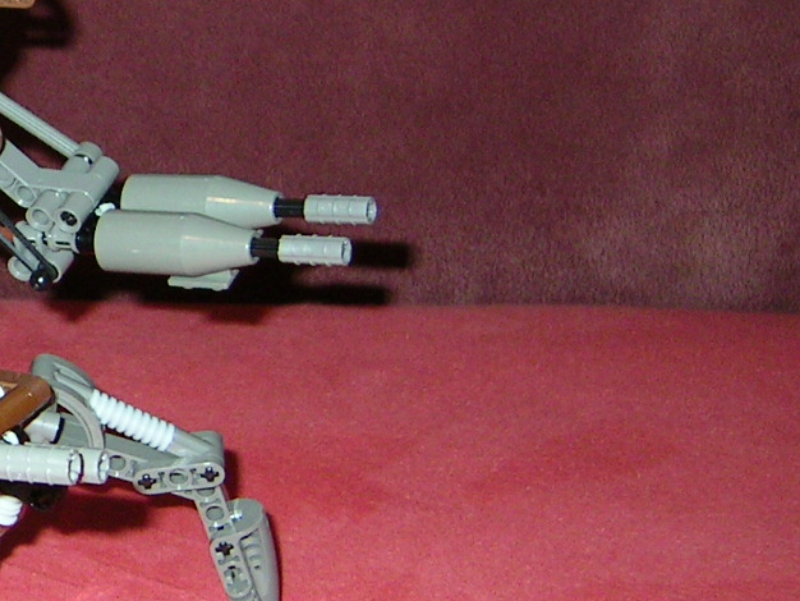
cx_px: -174
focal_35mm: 92
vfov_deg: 16.1
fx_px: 2127
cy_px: 332
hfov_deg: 19.9
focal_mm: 5.6
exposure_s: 1/30
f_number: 2.8
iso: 100
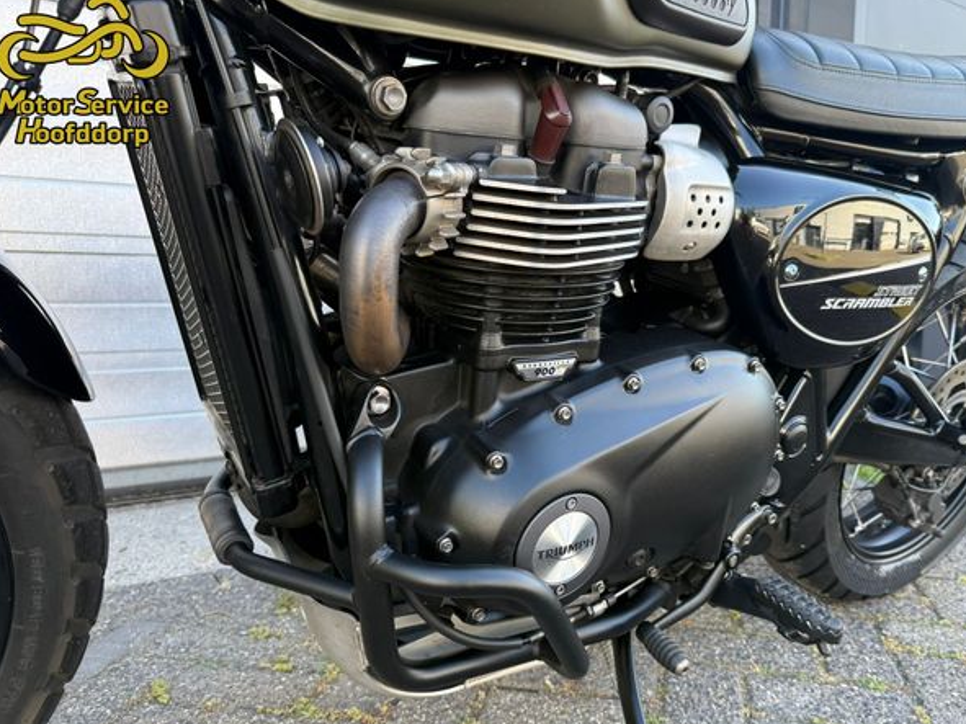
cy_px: 384
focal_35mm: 26
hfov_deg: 67.2
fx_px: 725
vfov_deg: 53.0
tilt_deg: -6.7
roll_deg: -1.0
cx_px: 518
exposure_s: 1/232
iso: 100
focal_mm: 6.76
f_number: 1.78
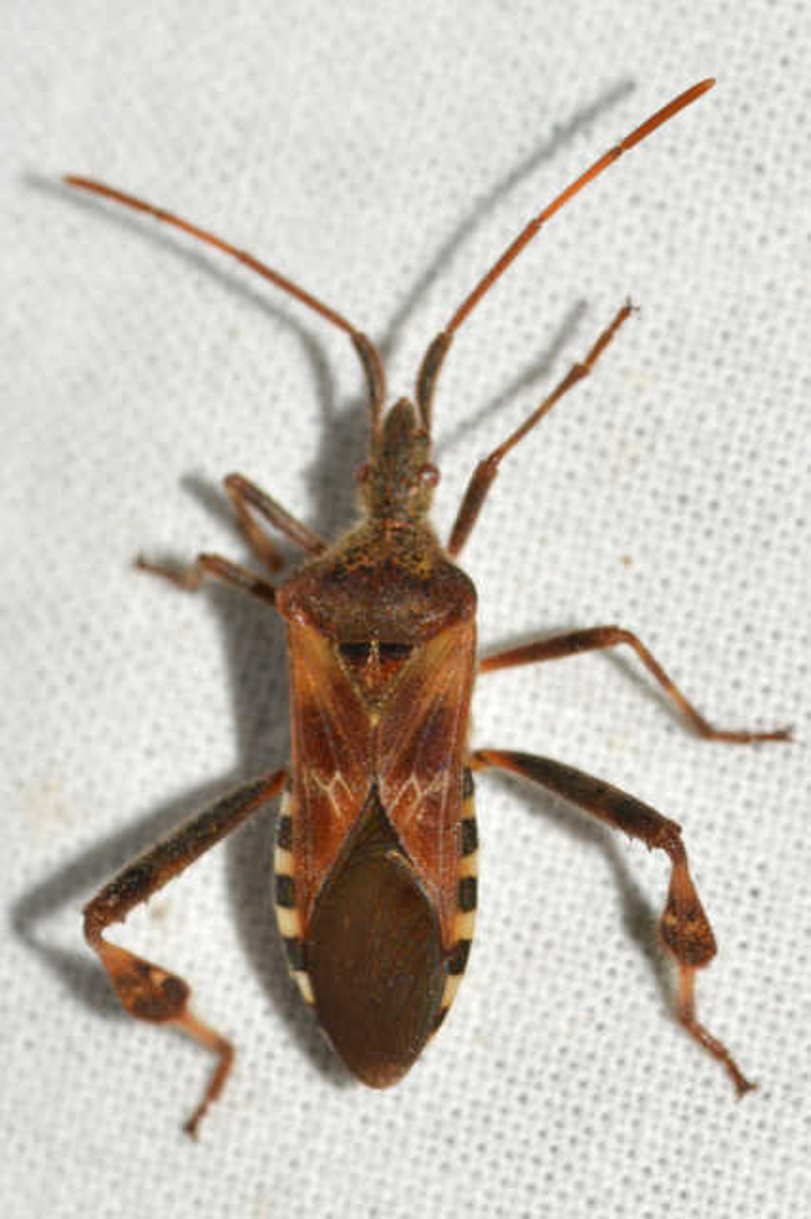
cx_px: 406
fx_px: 5074
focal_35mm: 150
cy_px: 610
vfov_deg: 13.7
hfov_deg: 9.1
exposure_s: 1/200
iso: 100
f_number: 20
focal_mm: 100
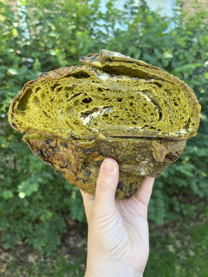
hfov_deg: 53.1
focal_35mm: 26
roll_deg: +4.7
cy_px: 138
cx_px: 104
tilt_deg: -13.9
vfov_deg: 67.3
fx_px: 208
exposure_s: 1/121
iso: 50
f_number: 1.6
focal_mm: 5.1
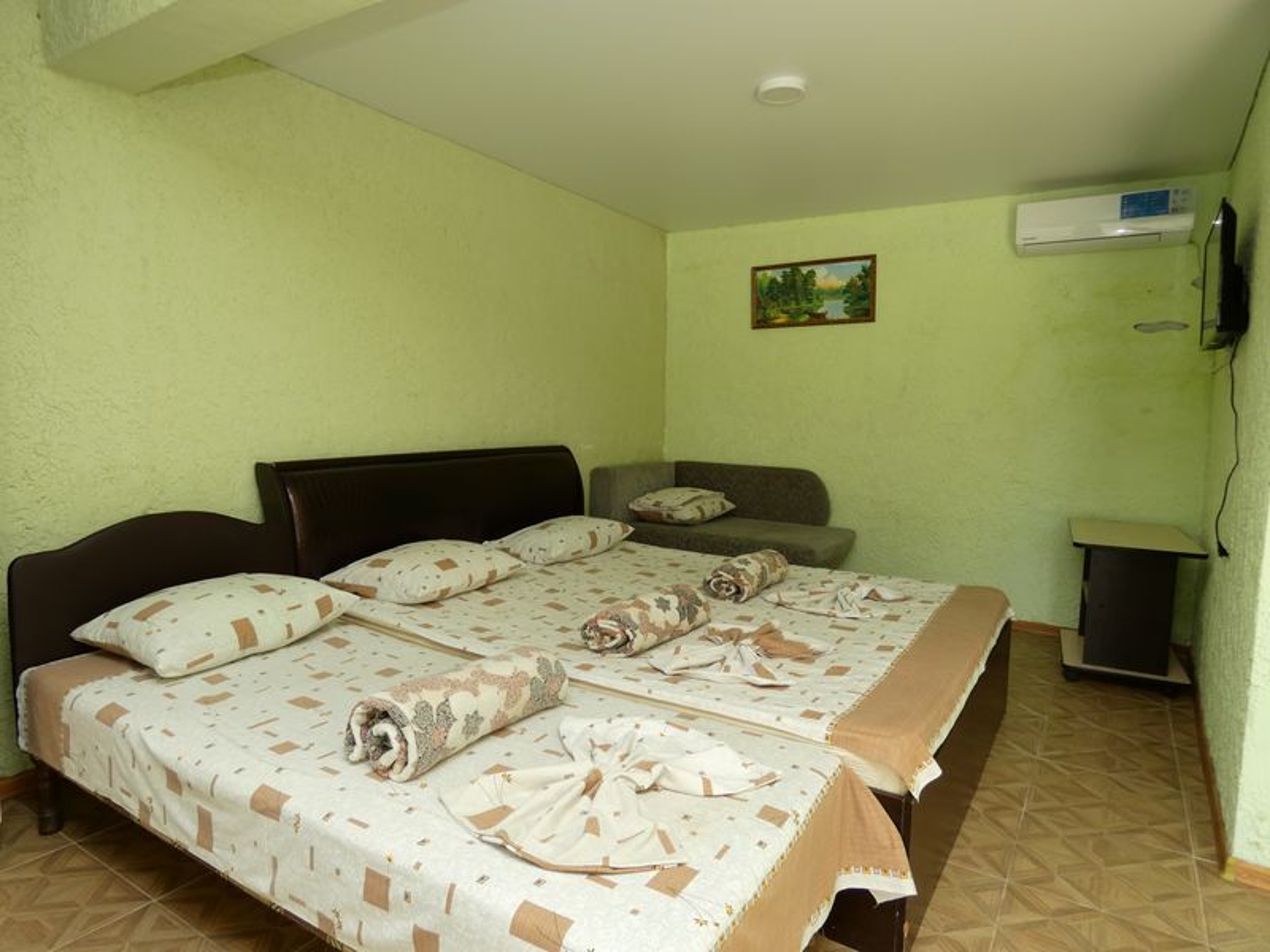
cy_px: 476
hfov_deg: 81.7
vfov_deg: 66.0
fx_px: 734
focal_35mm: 20
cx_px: 635
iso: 80
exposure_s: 1/60
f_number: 2.8
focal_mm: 3.6
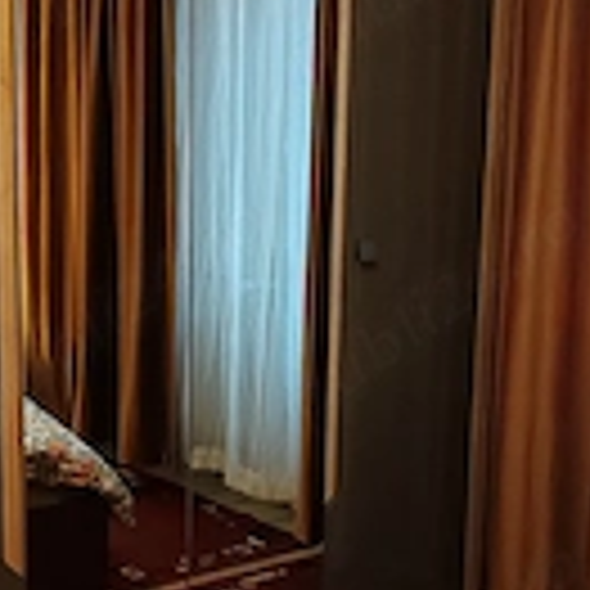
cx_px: 275
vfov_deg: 23.6
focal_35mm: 73
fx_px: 1408
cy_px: 387
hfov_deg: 23.7
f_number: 1.9
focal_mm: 6.12
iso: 1250
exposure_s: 1/100
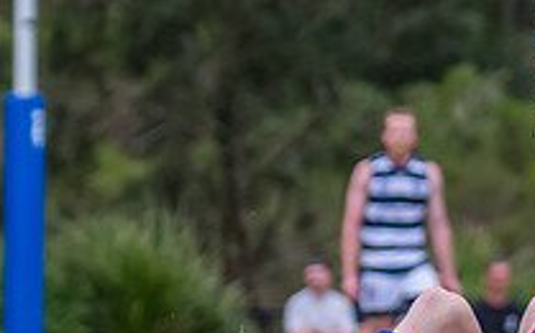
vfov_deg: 1.3
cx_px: 1051
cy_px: 202
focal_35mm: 1013
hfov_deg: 2.1
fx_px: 14750
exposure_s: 1/2000
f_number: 5.6
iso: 800
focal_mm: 220
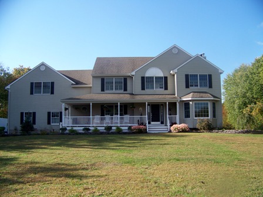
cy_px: 98
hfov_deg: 51.4
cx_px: 132
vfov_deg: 39.7
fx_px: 274
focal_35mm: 36
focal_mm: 5.85
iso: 64
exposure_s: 1/400
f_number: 2.8
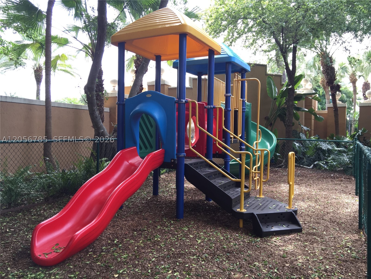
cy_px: 140
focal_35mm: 29
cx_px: 186
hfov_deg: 61.7
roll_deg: +0.0
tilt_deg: -2.4
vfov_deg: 48.2
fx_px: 311
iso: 32
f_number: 2.2
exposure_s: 1/131
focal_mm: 4.15
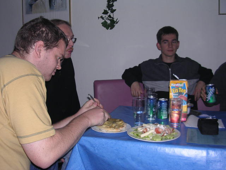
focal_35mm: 38
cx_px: 113
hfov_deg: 49.0
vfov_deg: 37.7
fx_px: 248
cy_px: 85
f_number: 2.8
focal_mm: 5.8
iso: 100
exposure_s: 1/60.1
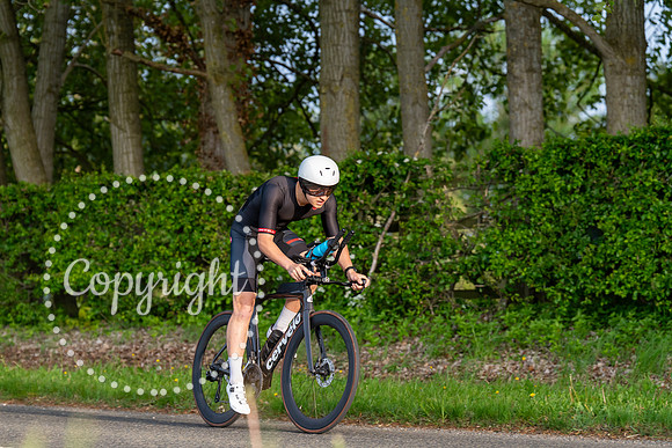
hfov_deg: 15.8
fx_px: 2427
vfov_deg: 10.6
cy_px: 224
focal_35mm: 130
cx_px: 336
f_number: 4
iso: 1250
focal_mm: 130
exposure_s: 1/800
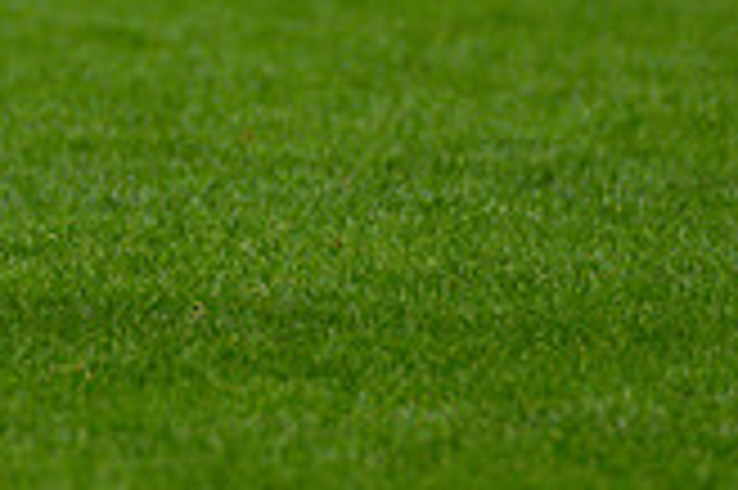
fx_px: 32500
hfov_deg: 1.3
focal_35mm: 1587
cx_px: -18
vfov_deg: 0.9
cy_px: -288
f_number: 2.8
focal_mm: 300
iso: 720
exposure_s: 1/6400
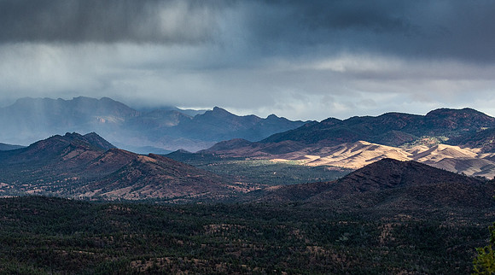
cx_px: 248
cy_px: 152
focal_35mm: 126
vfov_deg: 9.5
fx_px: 1650
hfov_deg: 17.1
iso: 400
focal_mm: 80
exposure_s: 1/200
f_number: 11
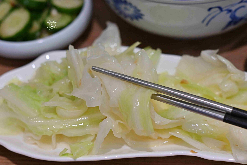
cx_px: 124
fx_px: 515
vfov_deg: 18.2
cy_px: 82
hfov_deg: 27.0
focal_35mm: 75
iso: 560
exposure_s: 1/200
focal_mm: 50
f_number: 3.2
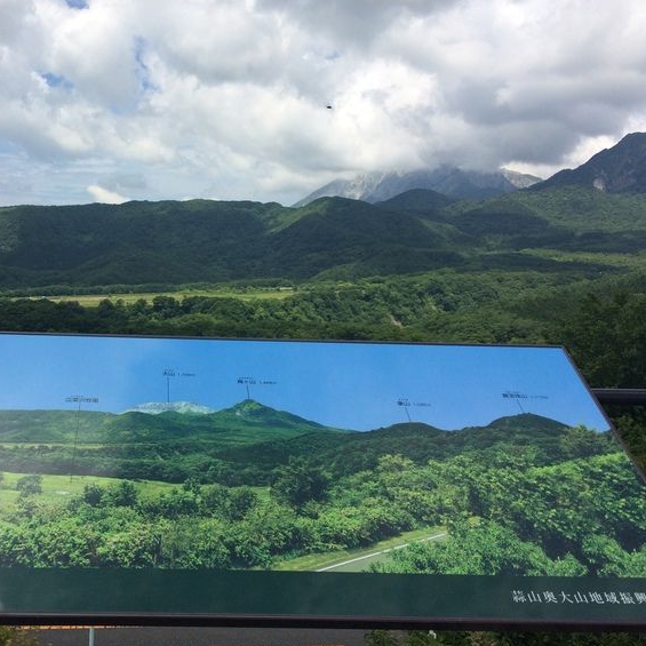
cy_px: 304
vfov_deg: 44.9
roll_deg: -0.3
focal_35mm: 37
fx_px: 781
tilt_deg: -2.6
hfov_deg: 44.1
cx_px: 198
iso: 32
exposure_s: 1/2933
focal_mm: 4.15
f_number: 2.2
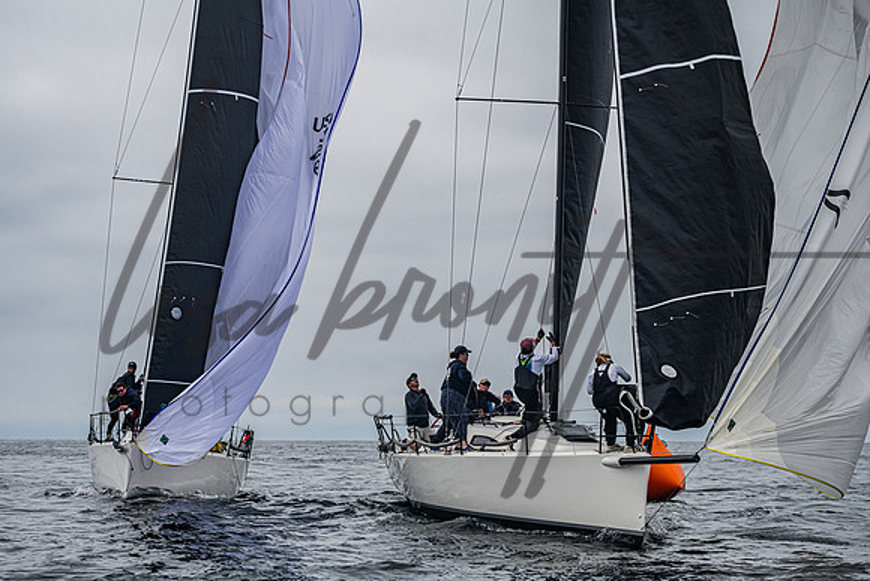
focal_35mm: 116
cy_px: 323
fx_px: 2816
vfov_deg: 11.8
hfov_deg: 17.6
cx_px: 373
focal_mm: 100
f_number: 5.6
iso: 400
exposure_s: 1/6400
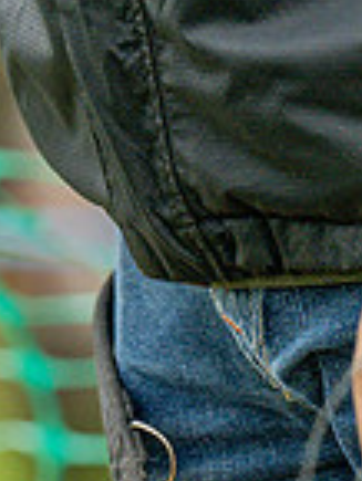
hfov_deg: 1.2
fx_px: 16791
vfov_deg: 1.6
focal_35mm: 1206
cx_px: 591
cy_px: 584
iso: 400
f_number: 4
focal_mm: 180
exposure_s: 1/1600
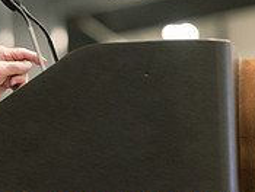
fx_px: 3285
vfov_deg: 3.4
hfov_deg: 4.4
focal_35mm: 445
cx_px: -112
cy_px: 7
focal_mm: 140
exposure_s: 1/200
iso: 3200
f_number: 3.5
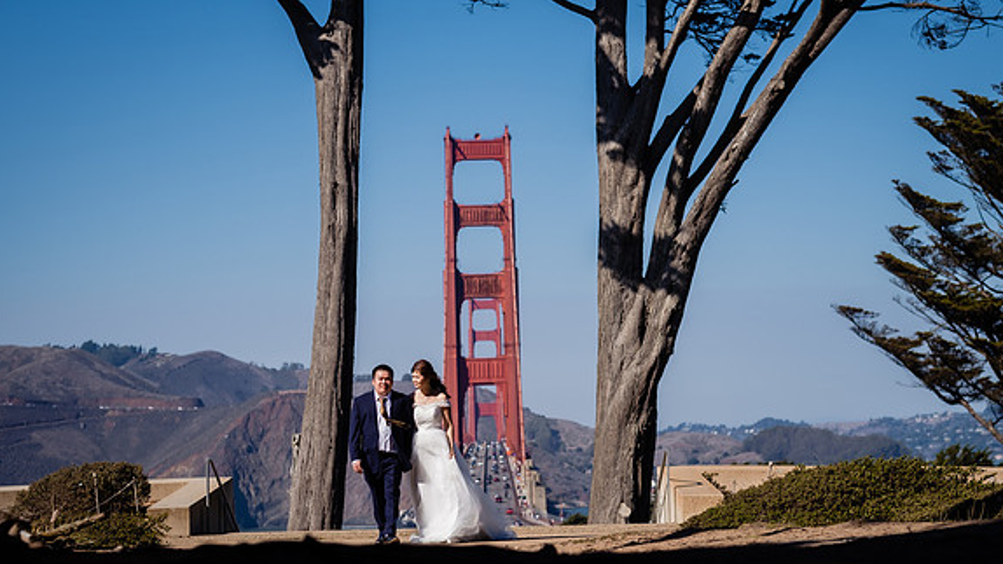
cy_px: 296
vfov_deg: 13.6
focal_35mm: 89
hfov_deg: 23.9
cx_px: 500
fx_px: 2367
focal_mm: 56
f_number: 2.8
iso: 160
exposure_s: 1/4000
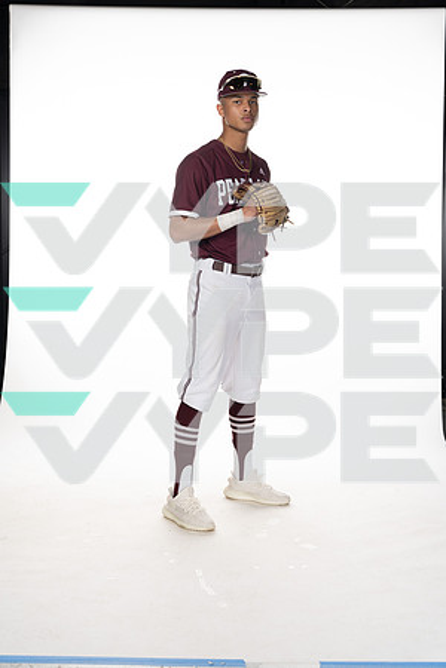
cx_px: 223
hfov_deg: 27.5
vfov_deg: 40.3
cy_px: 334
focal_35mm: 49
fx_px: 911
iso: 400
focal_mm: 49
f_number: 6.3
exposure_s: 1/250
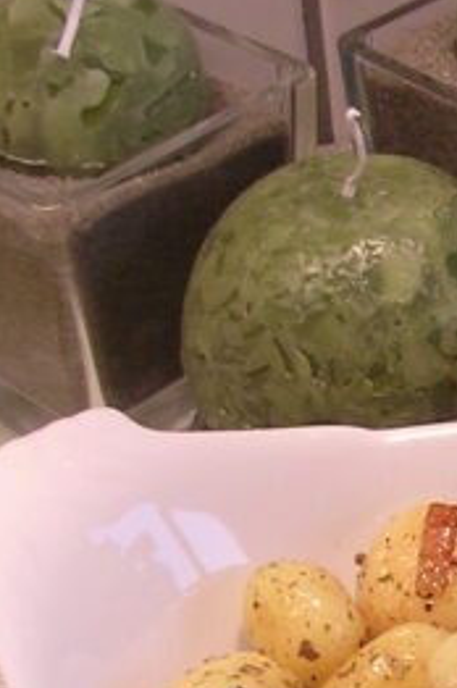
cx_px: 814
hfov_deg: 11.0
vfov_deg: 17.5
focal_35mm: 116
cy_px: 554
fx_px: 2215
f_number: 2.8
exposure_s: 1/39.9
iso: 100
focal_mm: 5.8
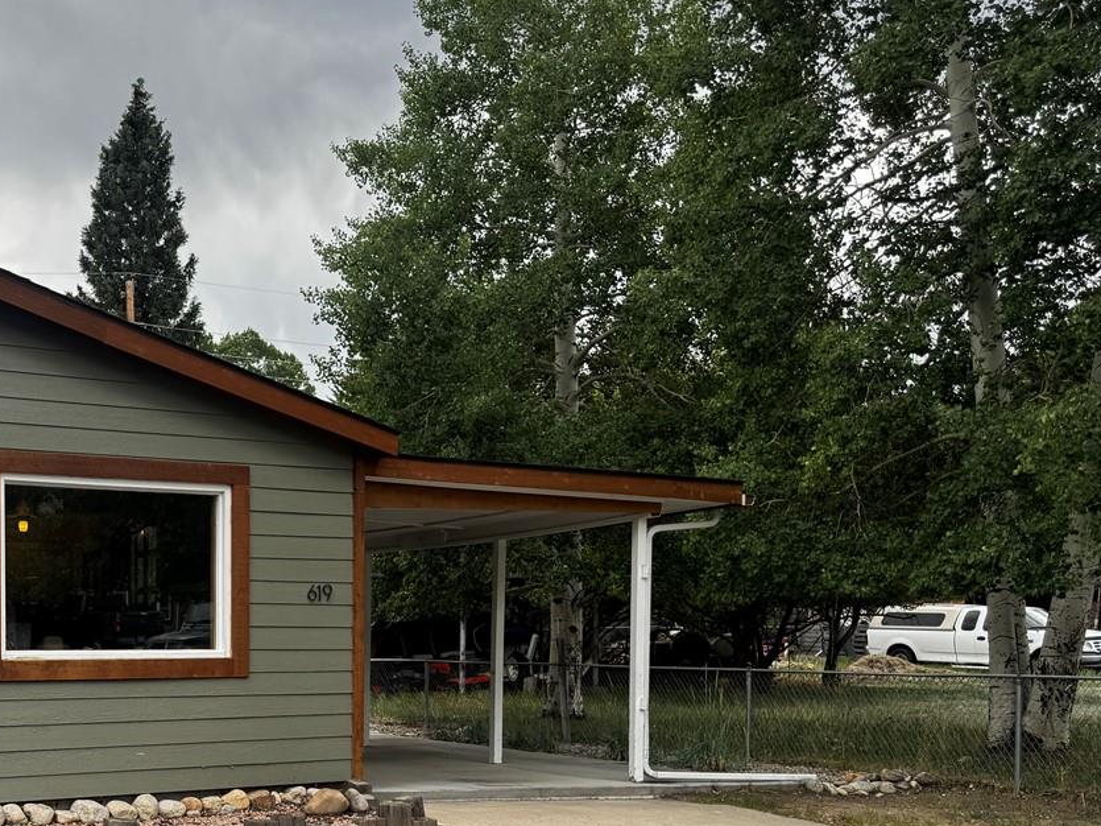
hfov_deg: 38.4
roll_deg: -0.1
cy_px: 674
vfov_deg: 30.6
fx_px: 1463
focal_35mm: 46
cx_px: 107
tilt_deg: -3.0
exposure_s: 1/1112
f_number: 1.78
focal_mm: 6.76
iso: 80
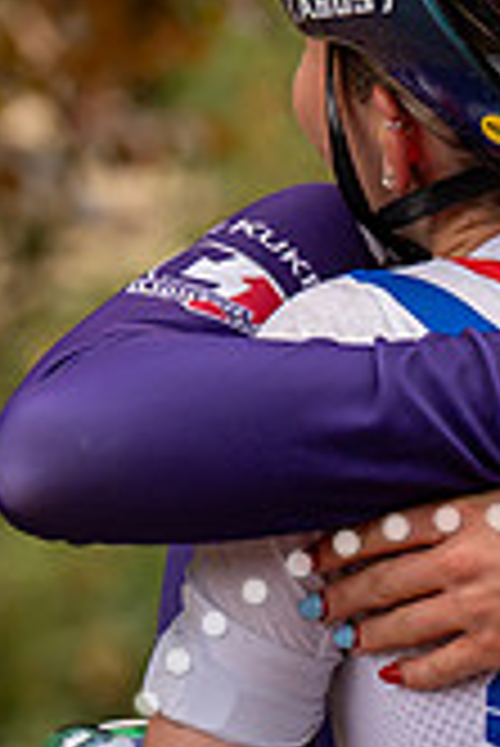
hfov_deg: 2.2
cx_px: 716
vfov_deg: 3.3
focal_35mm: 618
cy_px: 90
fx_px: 12847
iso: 250
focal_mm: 105
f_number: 3.5
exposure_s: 1/1000
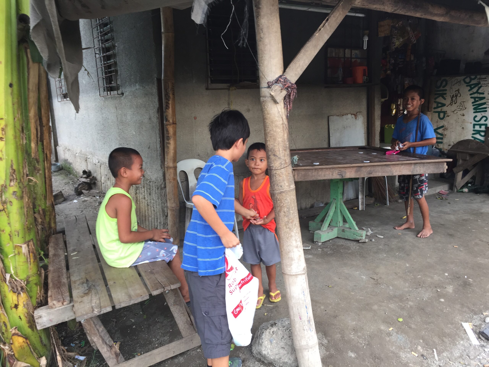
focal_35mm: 29
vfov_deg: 48.2
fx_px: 410
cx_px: 244
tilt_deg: -13.8
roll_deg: +0.6
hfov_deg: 61.7
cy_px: 184
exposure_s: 1/60
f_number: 2.2
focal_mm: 4.15
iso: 32
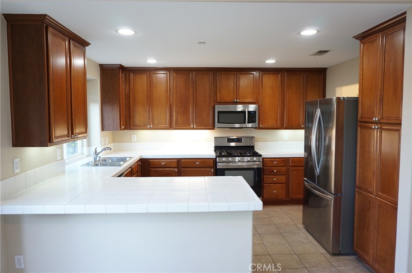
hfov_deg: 70.5
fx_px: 291
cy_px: 136
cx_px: 206
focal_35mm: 26
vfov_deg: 50.3
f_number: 3.5
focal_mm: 17
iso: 500
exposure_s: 1/60
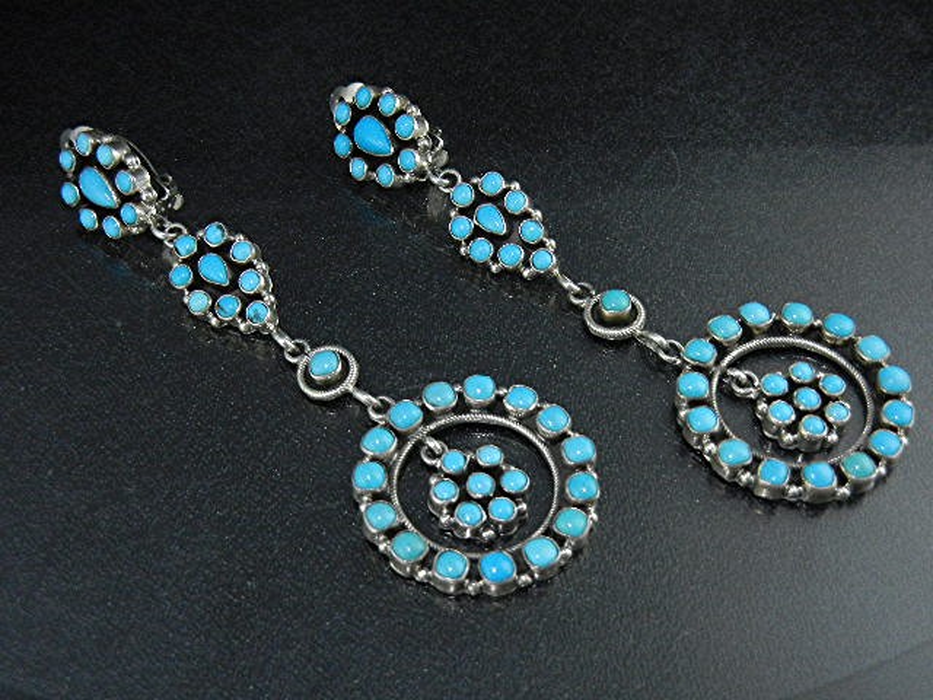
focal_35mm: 52
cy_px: 350
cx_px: 466
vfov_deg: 28.0
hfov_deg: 36.8
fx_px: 1402
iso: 800
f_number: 7.8
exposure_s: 1/30
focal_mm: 9.3
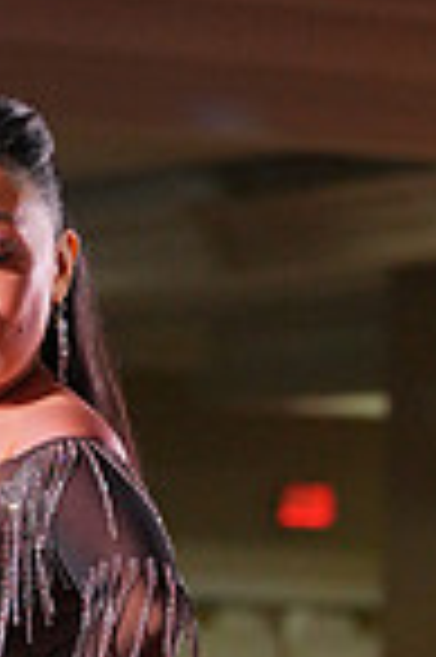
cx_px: 74
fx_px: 6737
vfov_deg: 5.5
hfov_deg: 3.7
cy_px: 1062
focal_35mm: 370
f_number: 4
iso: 2000
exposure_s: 1/500
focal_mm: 93
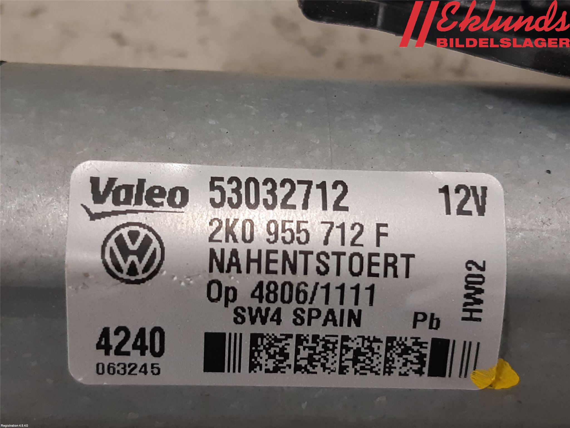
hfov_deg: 67.3
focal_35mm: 26
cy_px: 214
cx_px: 285
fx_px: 428
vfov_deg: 53.1
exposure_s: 1/50
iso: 160
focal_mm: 3.93
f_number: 1.7
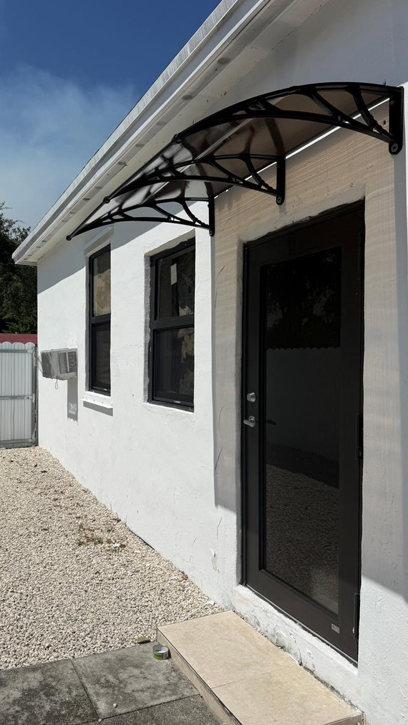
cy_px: 362
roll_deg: -0.6
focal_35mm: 27
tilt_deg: +0.7
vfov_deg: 69.9
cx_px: 143
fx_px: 519
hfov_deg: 42.5
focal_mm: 6.76
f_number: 1.78
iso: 64
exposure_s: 1/14286
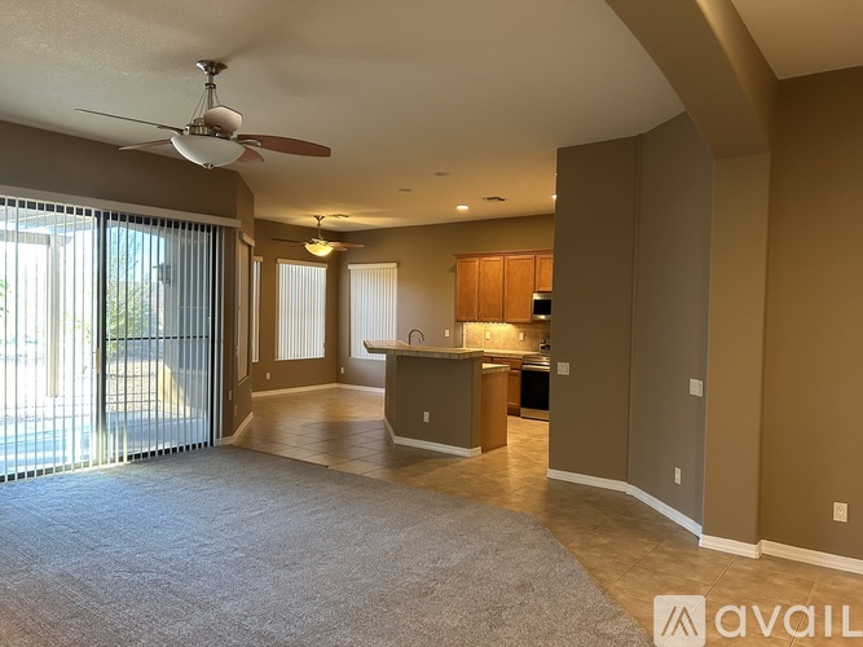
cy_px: 324
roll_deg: -0.8
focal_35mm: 26
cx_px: 432
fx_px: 648
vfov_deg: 53.0
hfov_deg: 67.3
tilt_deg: -0.4
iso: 320
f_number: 1.5
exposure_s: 1/60
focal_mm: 5.7
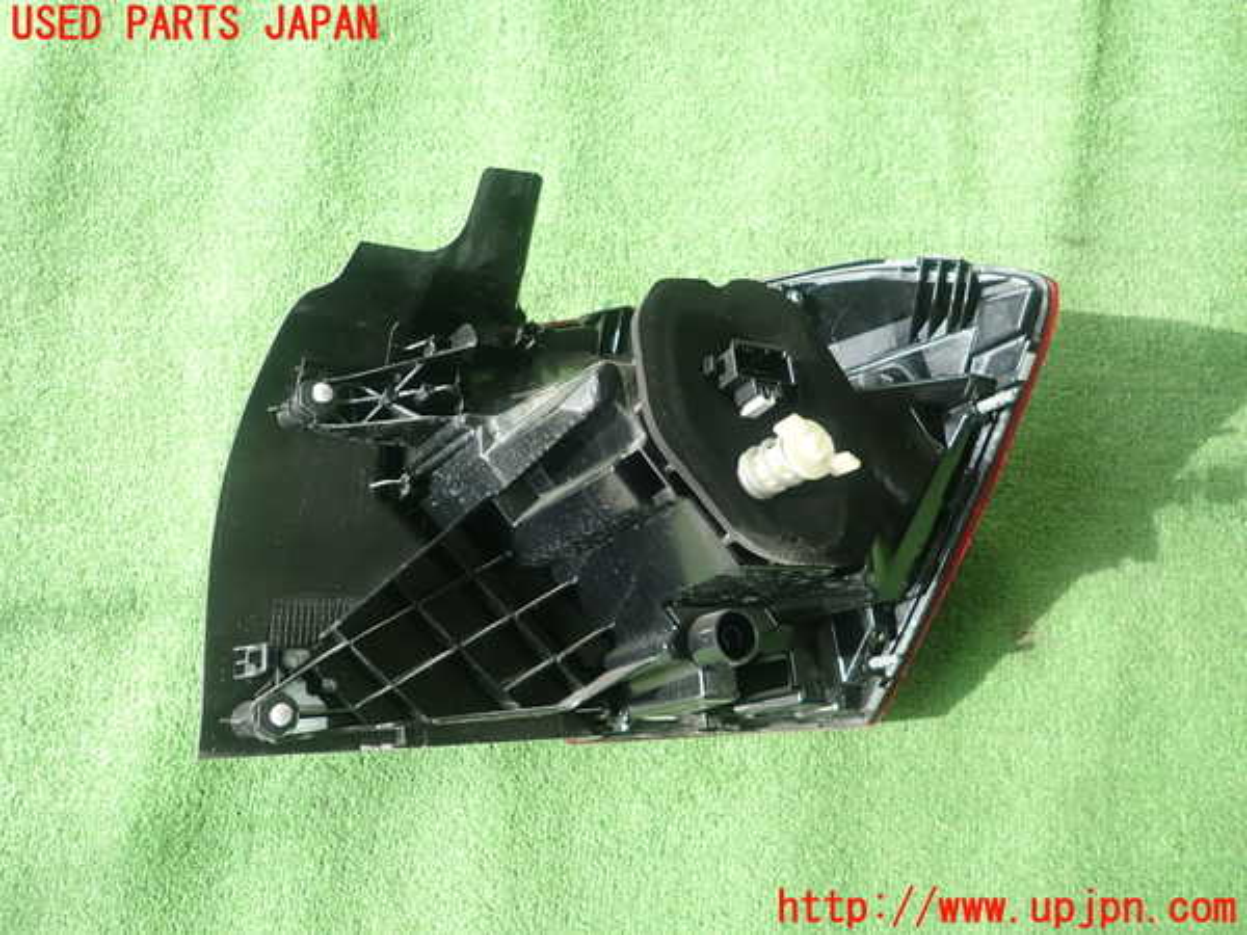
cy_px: 468
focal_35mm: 25
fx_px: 901
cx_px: 624
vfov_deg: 54.9
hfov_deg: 69.4
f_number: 2
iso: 100
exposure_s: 1/80
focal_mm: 4.5
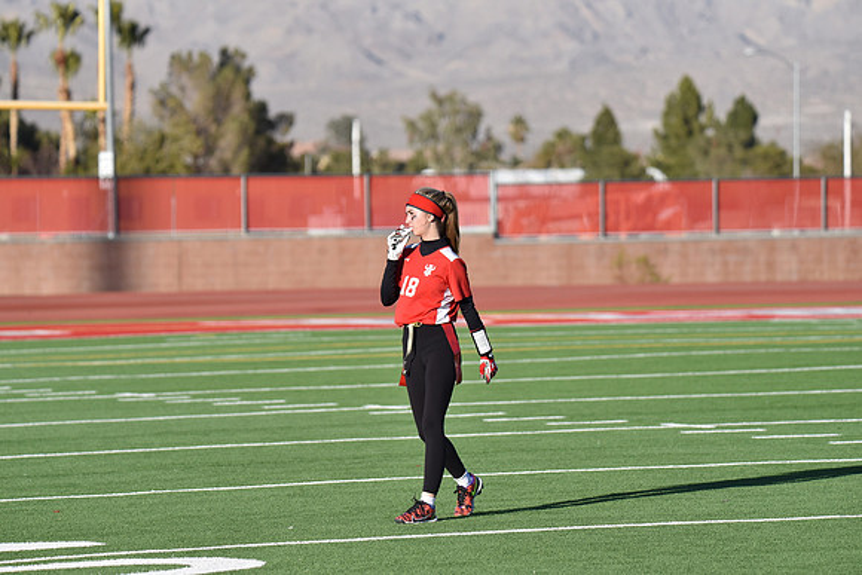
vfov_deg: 5.7
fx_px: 5748
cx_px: 431
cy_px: 288
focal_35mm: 240
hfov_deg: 8.6
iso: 720
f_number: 5.3
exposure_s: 1/4000
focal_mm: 240
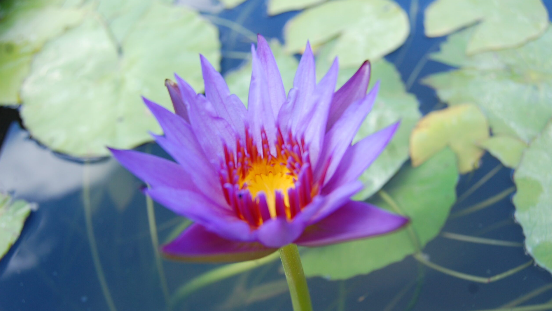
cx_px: 274
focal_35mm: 35
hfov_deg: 56.6
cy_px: 180
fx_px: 512
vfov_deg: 33.7
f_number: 5.6
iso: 220
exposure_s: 1/125
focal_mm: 22
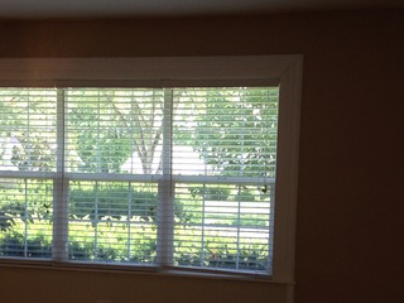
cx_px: 217
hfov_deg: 29.4
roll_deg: -1.1
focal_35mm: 66
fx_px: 770
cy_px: 250
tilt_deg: -6.4
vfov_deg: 21.9
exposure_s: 1/60
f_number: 2.4
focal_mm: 4.12
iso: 64
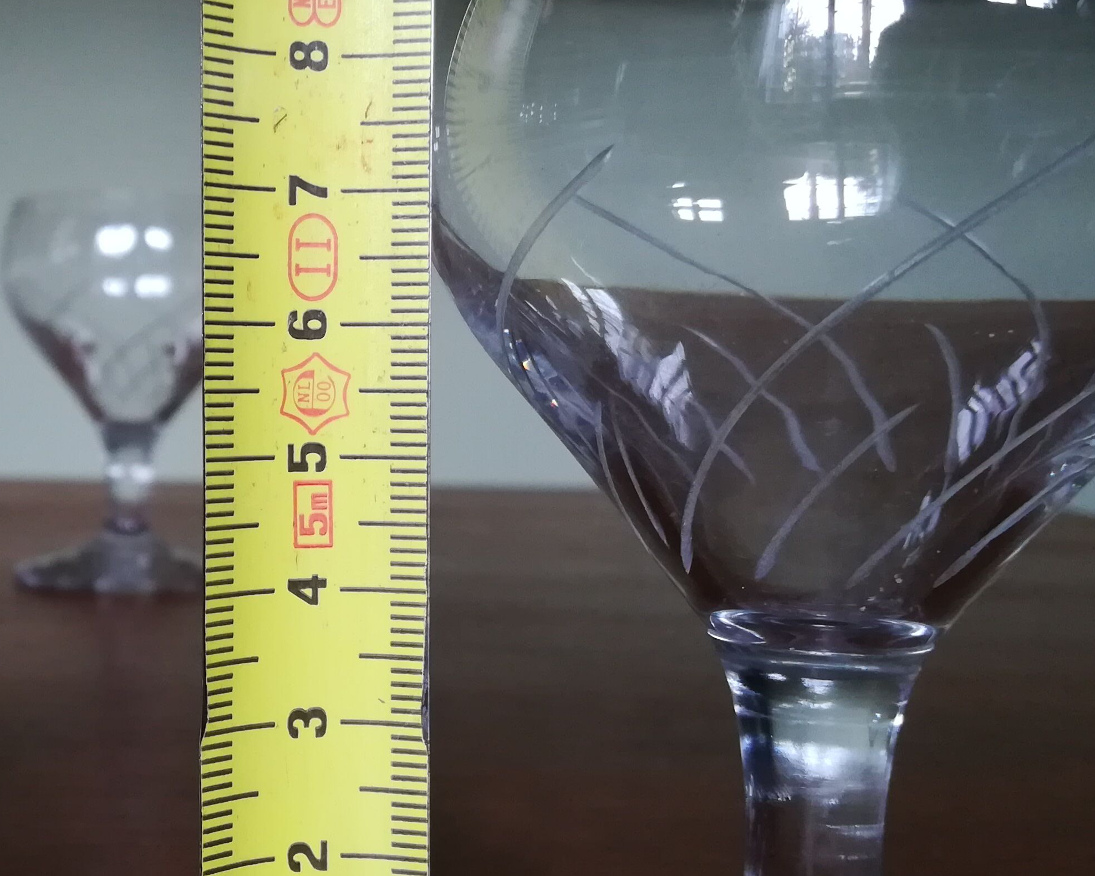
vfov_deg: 29.7
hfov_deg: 35.4
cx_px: 214
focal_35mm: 51
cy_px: 410
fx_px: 1653
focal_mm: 3.83
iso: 250
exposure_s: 1/30
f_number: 2.2
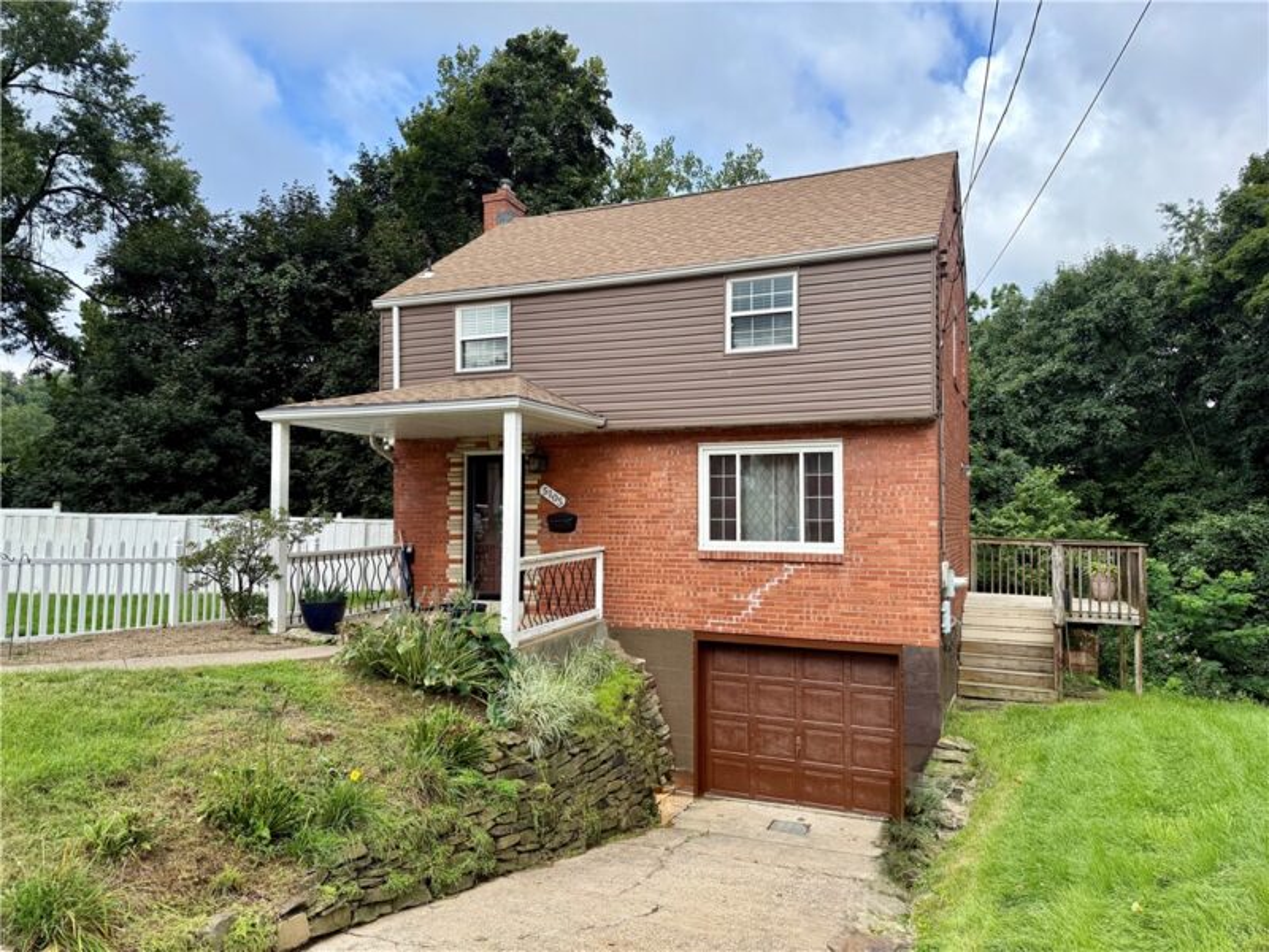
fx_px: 880
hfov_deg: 71.6
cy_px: 476
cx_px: 634
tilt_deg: +2.2
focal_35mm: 24
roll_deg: -0.4
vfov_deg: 56.8
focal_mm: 6.76
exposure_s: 1/1812
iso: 100
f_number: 1.78
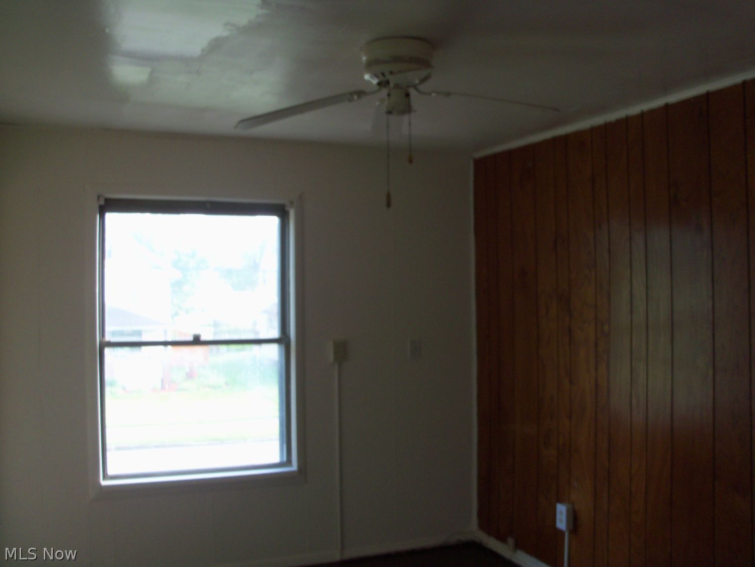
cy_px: 284
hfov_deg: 52.6
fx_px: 763
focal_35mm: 35
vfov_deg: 40.7
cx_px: 378
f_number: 3
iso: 80
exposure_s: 1/30
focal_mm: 6.3
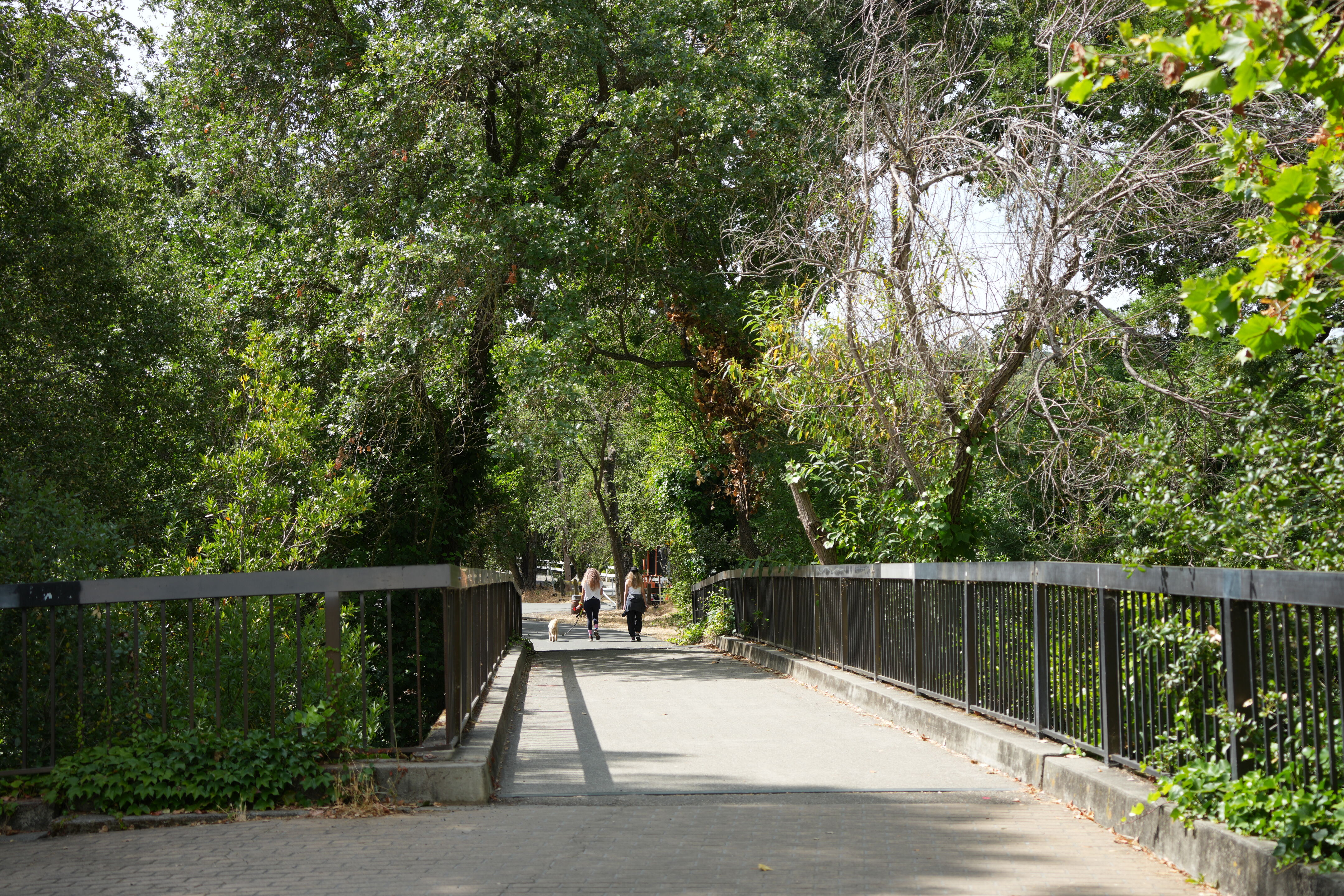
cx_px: 672
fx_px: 2128
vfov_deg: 23.8
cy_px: 448
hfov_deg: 35.1
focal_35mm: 57
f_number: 4.5
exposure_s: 1/400
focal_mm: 57
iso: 160
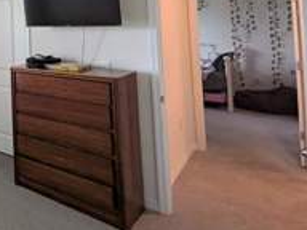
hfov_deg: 37.5
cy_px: 13
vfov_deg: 37.4
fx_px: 310
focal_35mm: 35
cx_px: -74
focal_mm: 1.85
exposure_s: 1/120
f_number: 2.2
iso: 45
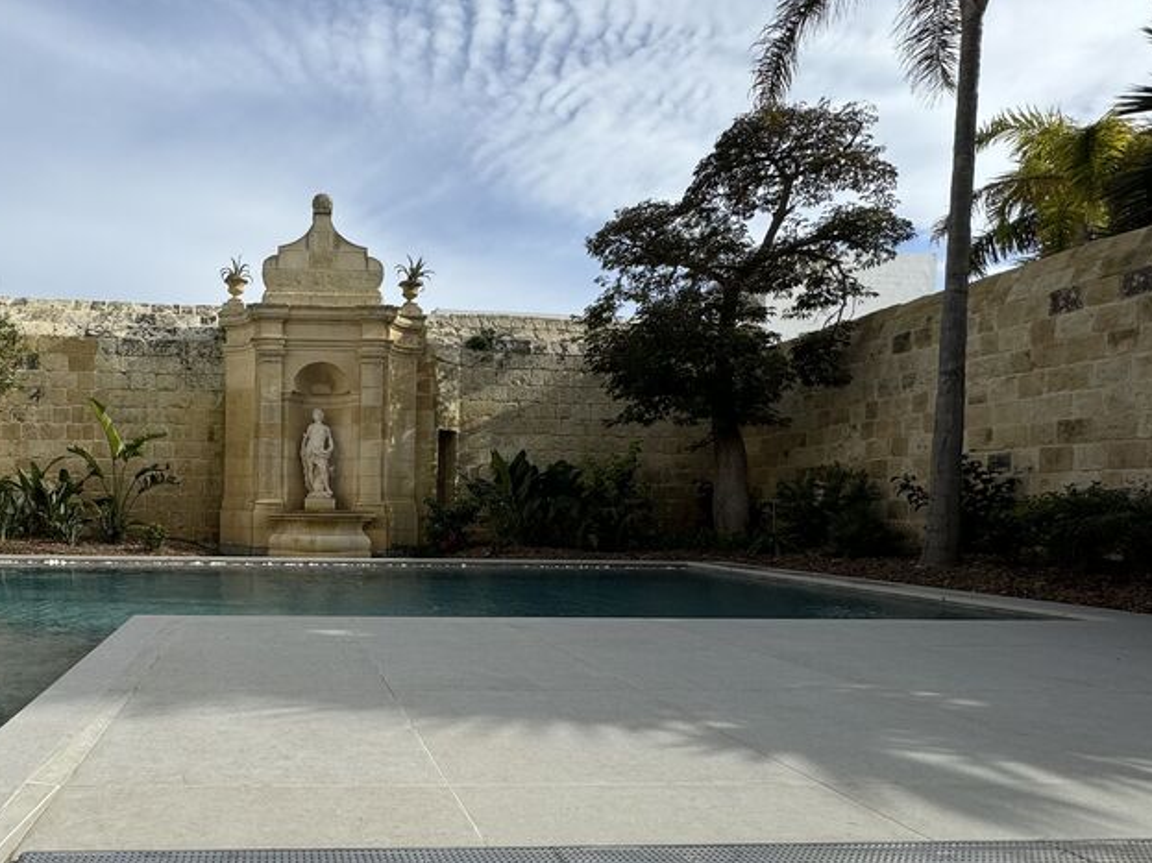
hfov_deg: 69.6
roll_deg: -1.2
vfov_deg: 58.3
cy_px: 527
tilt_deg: -1.4
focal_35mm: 23
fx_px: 765
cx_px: 303
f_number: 2.2
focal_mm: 2.22
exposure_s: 1/1600
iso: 50
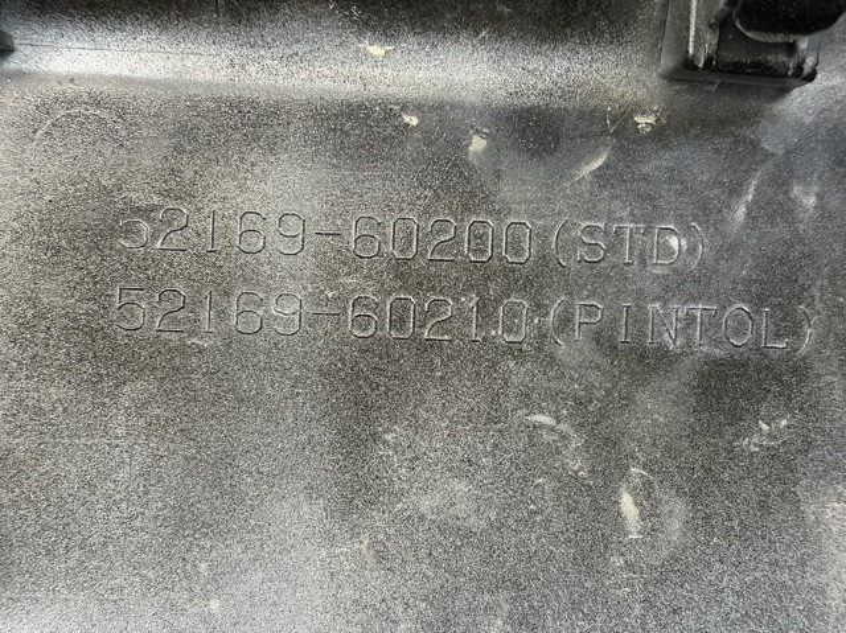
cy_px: 316
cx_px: 423
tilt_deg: -58.8
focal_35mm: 52
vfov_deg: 28.0
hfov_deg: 36.8
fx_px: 1270
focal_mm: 5.96
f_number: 1.6
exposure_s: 1/35
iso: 250
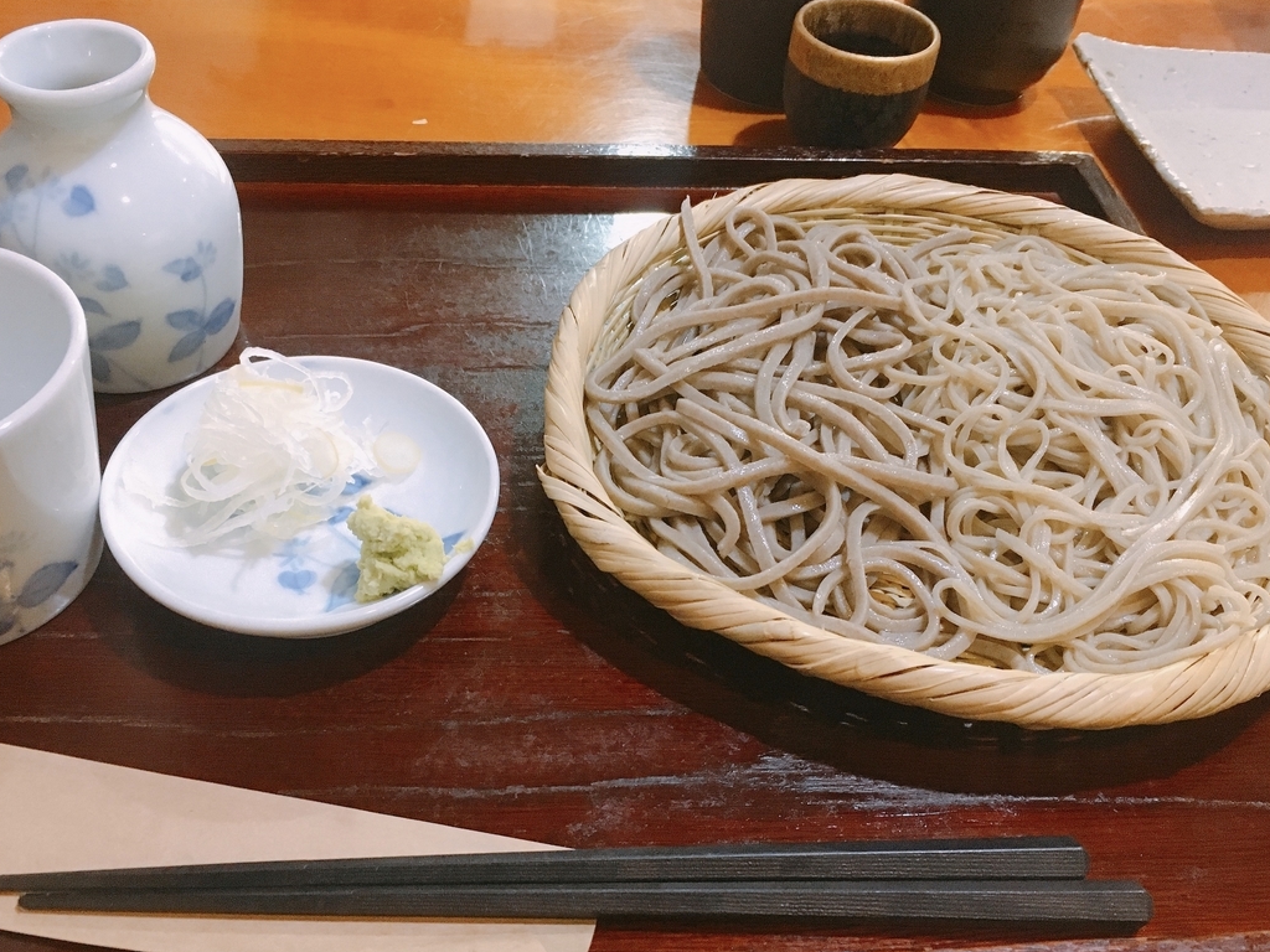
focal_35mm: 34
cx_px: 572
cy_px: 542
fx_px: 1247
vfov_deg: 41.7
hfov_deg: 53.9
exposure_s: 1/17
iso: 200
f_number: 2.2
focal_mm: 4.15
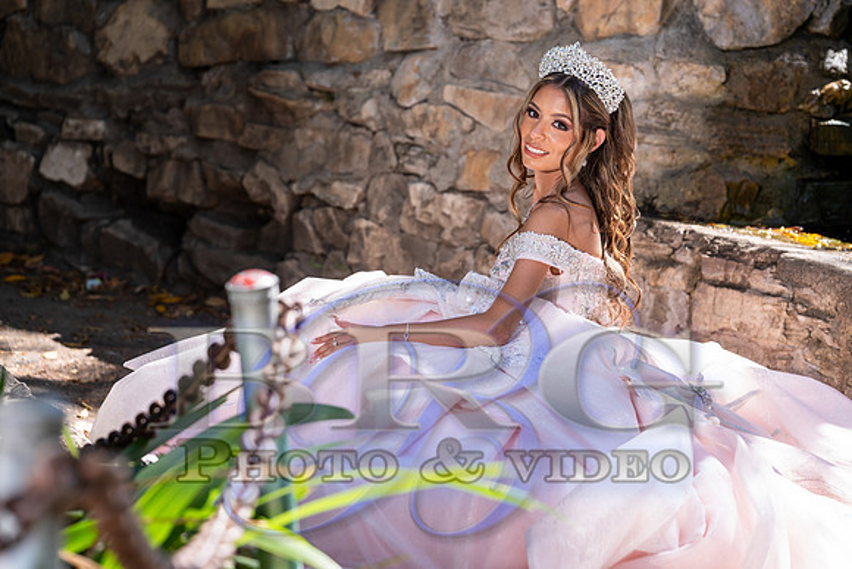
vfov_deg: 10.0
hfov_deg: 15.0
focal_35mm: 137
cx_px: 426
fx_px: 3243
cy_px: 284
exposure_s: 1/400
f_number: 4
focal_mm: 137
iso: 160
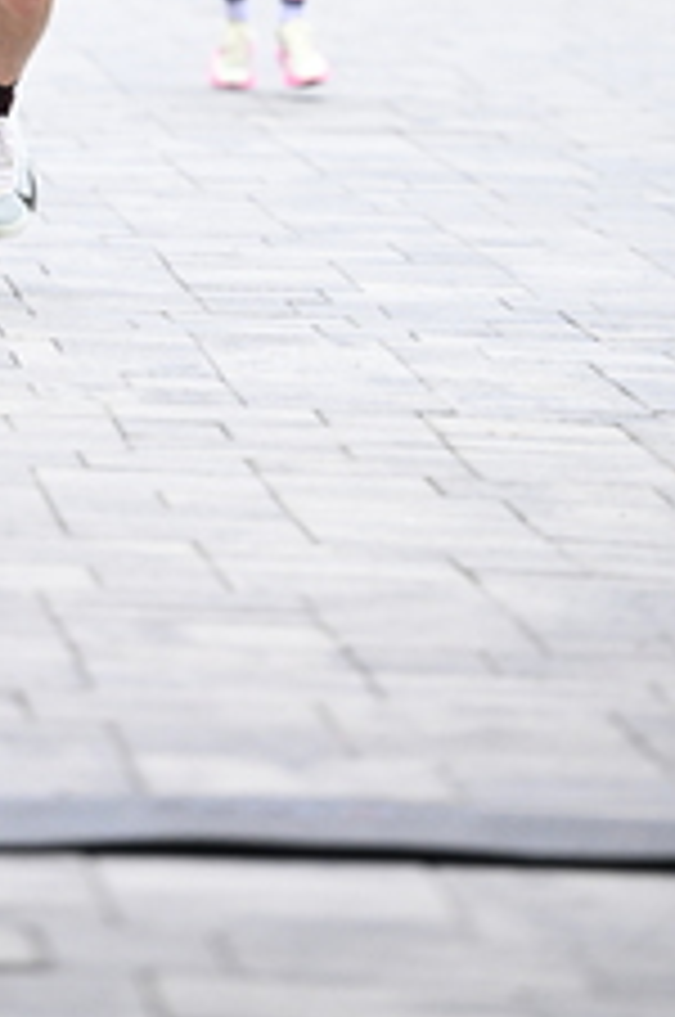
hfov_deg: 3.6
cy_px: -180
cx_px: -7
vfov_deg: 5.4
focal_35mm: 378
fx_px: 10663
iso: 1250
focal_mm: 155
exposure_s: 1/1600
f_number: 2.8
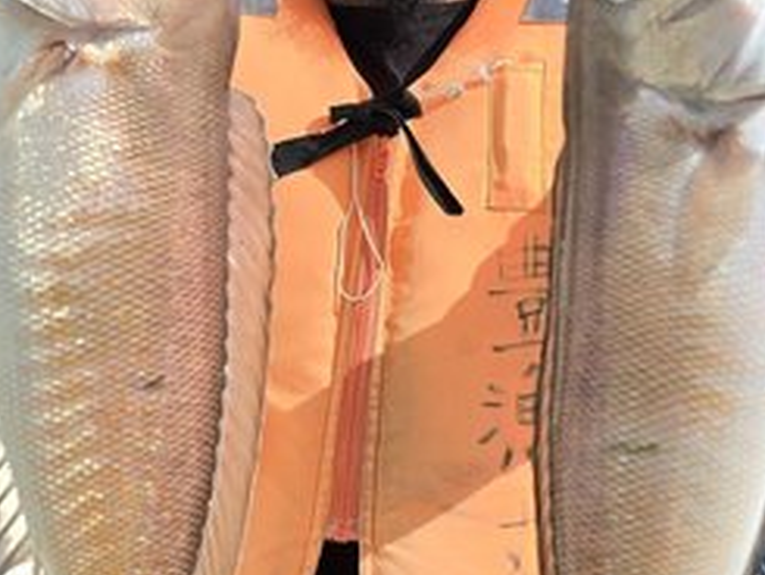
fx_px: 1327
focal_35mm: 60
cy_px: 266
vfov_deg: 24.4
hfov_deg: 32.2
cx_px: 368
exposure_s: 1/952
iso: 12
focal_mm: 6.3
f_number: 1.7
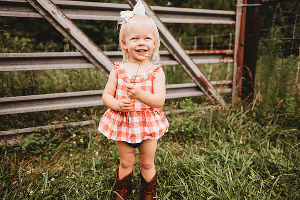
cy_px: 100
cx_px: 150
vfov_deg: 53.2
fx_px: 200
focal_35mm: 24
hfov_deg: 73.7
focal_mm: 24
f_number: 2.2
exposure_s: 1/1600
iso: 100
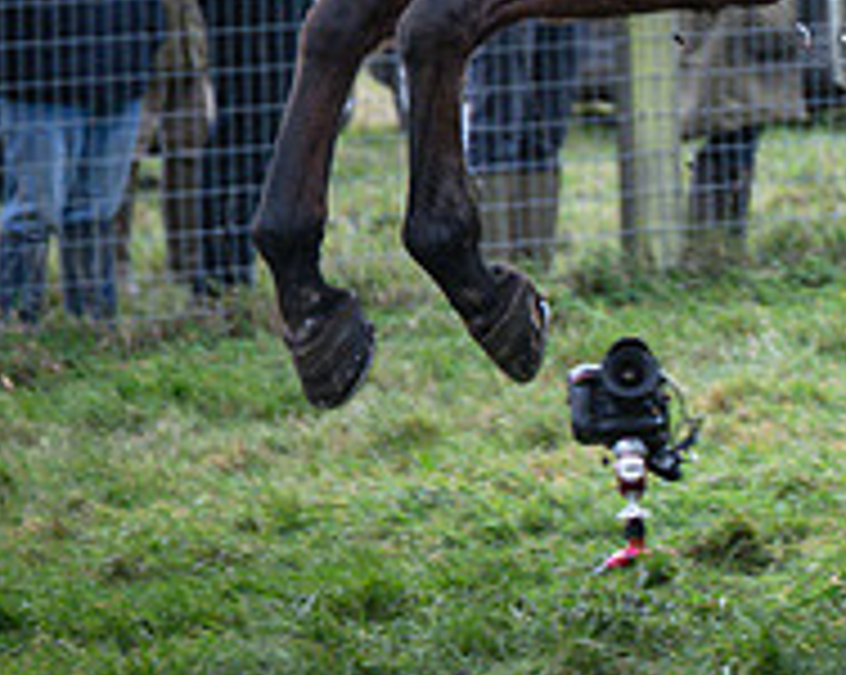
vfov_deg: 4.1
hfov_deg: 5.1
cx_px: 1915
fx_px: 9230
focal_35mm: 369
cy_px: -578
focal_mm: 70
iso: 800
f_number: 2.8
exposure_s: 1/2000
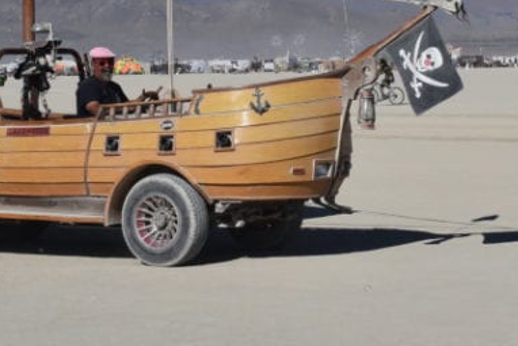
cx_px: 340
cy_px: -26
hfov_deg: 15.3
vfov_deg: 10.1
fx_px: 1929
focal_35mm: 134
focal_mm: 50
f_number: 16
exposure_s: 1/2000
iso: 1000
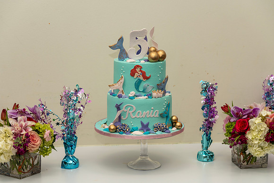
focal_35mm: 79
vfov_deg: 17.3
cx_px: 137
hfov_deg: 25.7
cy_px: 92
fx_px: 601
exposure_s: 1/160
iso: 200
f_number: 4
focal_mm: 79
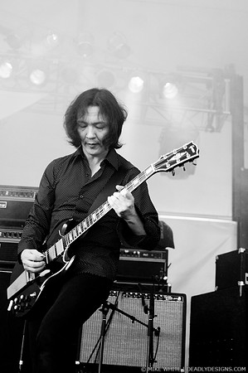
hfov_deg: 22.6
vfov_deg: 33.4
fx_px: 621
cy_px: 186
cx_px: 124
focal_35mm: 60
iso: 800
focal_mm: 40
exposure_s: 1/30
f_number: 2.8
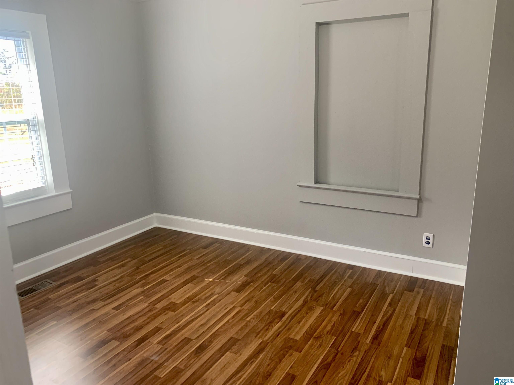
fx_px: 386
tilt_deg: -13.6
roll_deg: +1.2
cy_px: 192
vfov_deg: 53.1
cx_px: 257
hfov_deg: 67.3
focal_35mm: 26
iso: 100
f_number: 1.8
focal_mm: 4.25
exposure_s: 1/113
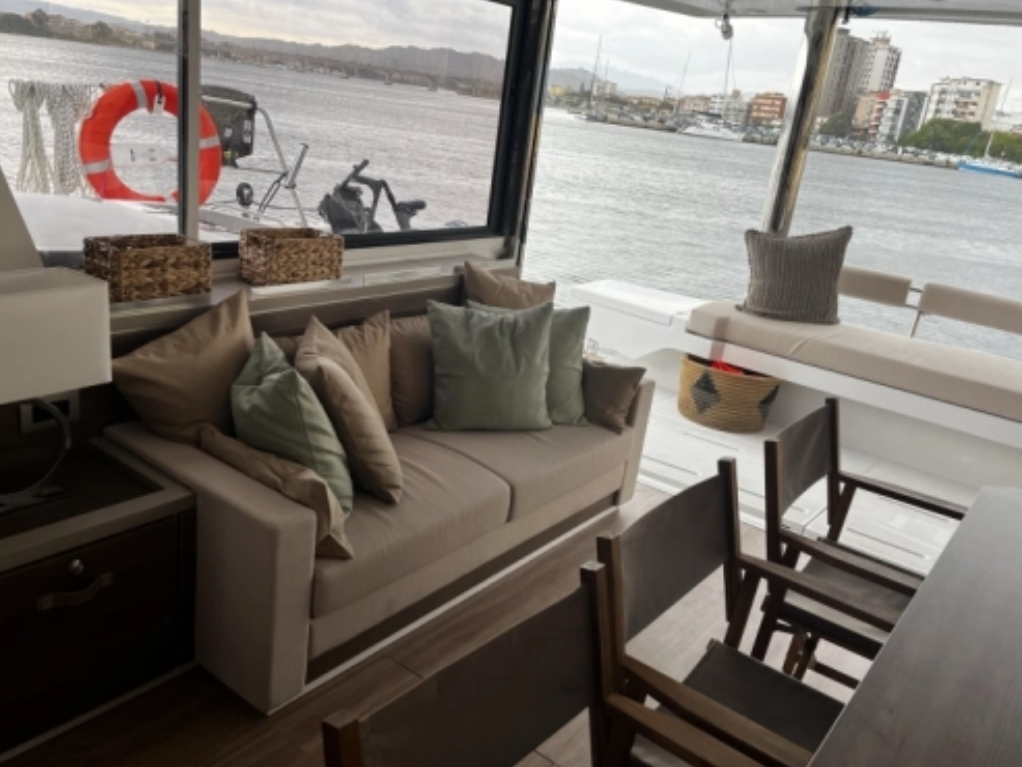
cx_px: 487
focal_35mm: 29
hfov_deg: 61.6
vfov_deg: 48.2
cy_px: 397
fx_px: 856
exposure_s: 1/174
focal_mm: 5.1
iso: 40
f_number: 1.6
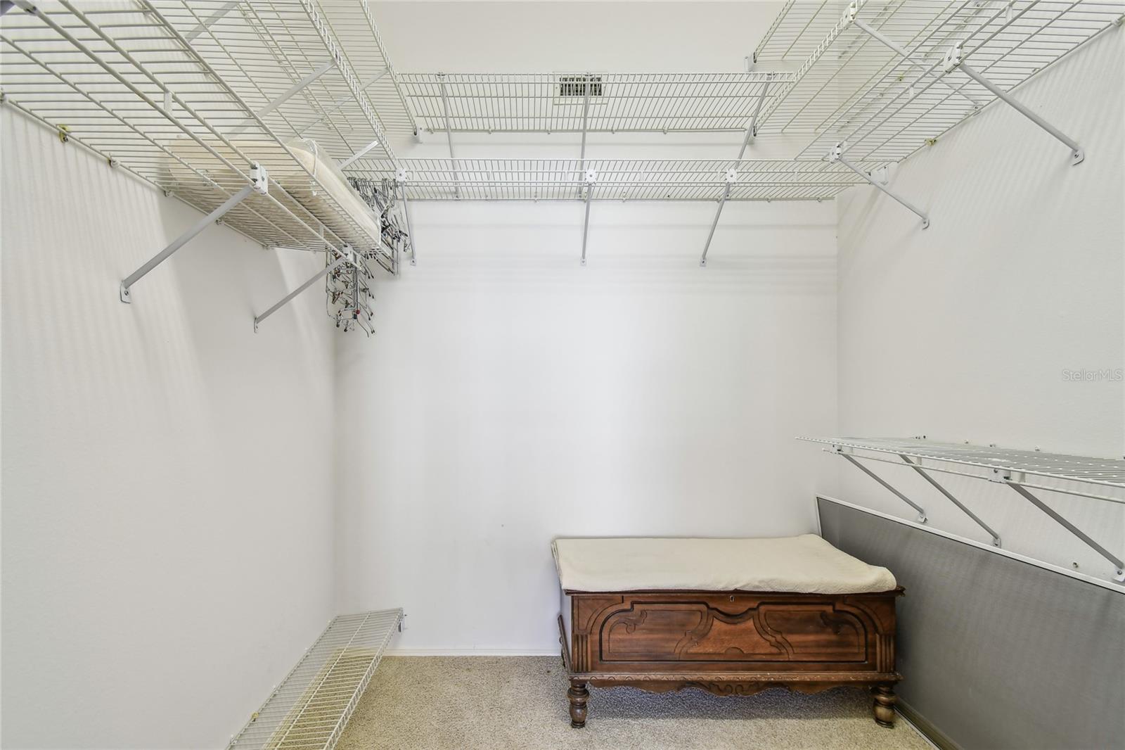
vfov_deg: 77.3
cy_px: 375
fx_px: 469
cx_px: 562
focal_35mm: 15
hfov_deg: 100.4
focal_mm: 10
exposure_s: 1/13
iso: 100
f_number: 7.1
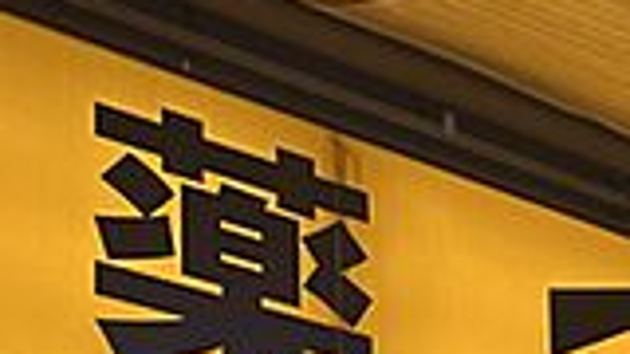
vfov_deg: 10.6
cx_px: 583
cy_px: 857
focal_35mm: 98
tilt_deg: +3.5
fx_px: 1637
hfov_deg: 21.2
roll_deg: +2.2
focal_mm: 6.86
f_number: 1.78
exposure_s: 1/235
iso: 64
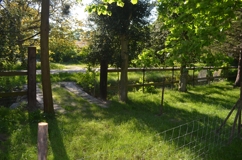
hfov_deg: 62.0
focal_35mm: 30
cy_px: 80
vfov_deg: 43.4
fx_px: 201
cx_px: 121
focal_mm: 20
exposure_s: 1/200
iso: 100
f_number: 5.6
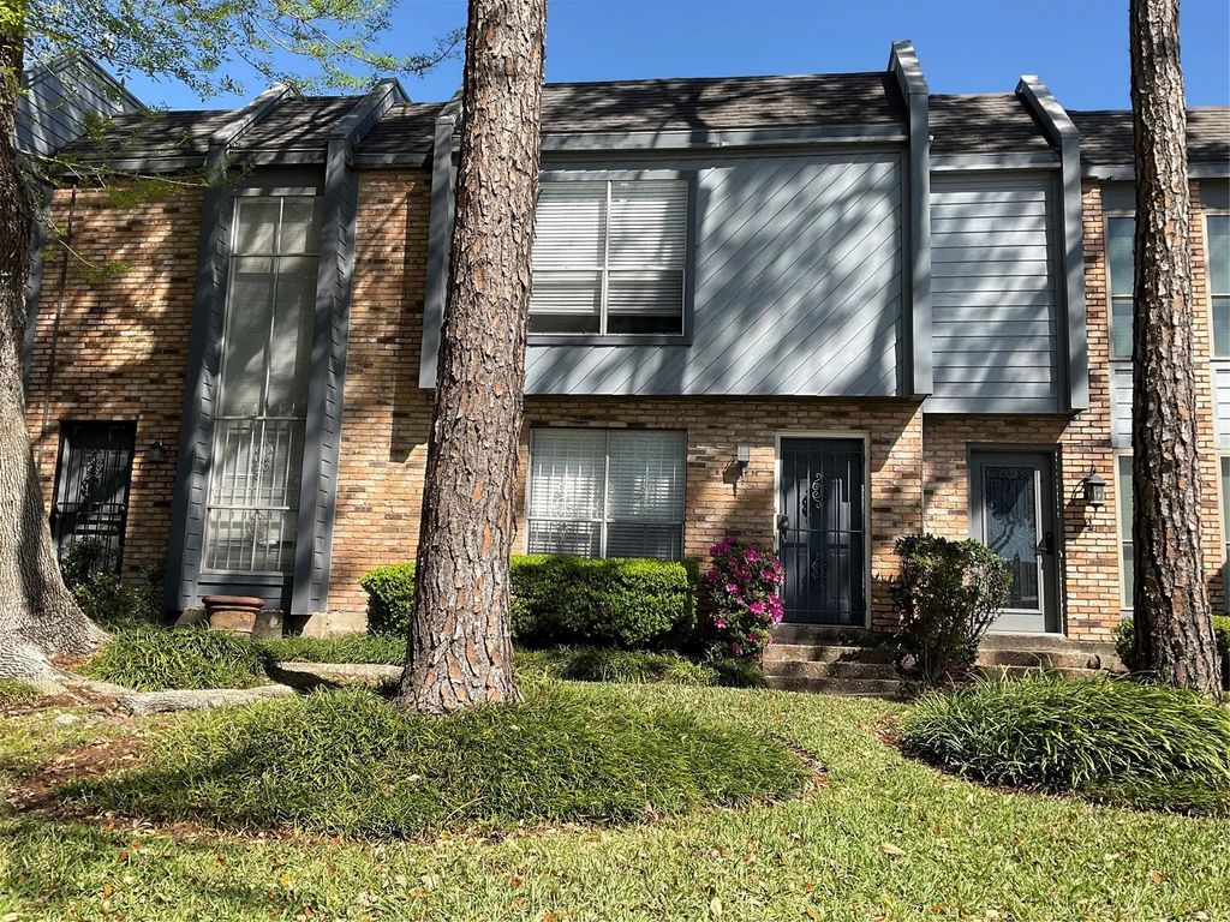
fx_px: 1030
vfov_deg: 48.2
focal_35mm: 29
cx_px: 615
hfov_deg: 61.7
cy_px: 461
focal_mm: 3
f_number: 1.8
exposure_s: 1/1144
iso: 16
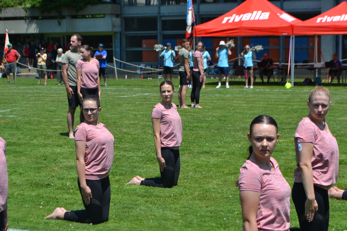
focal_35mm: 82
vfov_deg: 16.6
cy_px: 116
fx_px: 795
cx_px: 174
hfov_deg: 24.6
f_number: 8
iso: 100
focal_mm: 55
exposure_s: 1/250
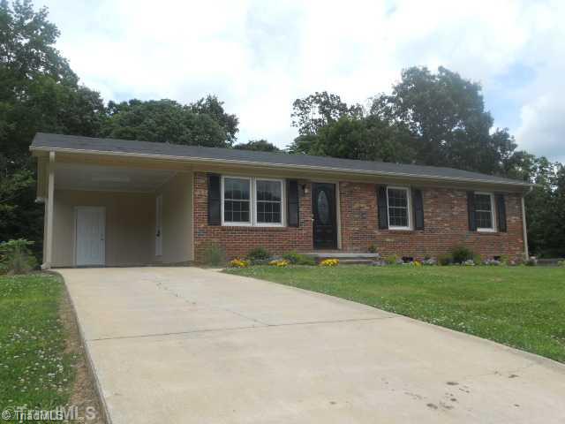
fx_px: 522
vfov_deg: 44.2
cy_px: 212
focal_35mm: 32
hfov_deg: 56.8
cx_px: 282
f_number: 3.5
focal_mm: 5.8
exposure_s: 1/640
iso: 80
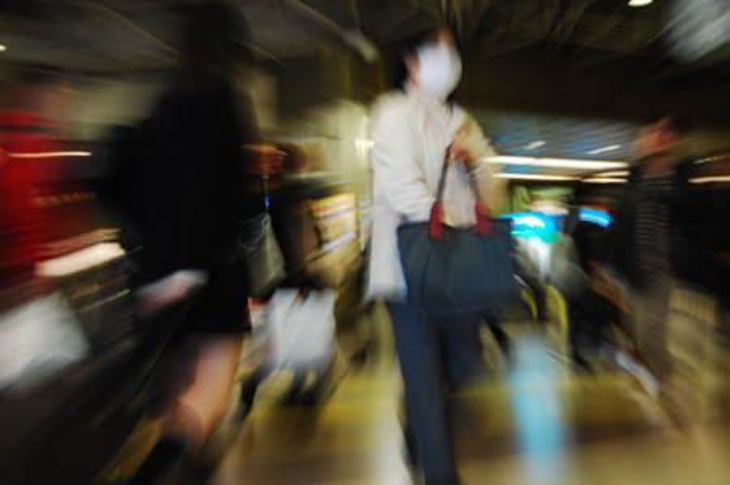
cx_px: 365
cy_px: 242
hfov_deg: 46.4
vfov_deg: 31.8
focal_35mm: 42
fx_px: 851
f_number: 4.2
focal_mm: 28
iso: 200
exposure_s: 1/15
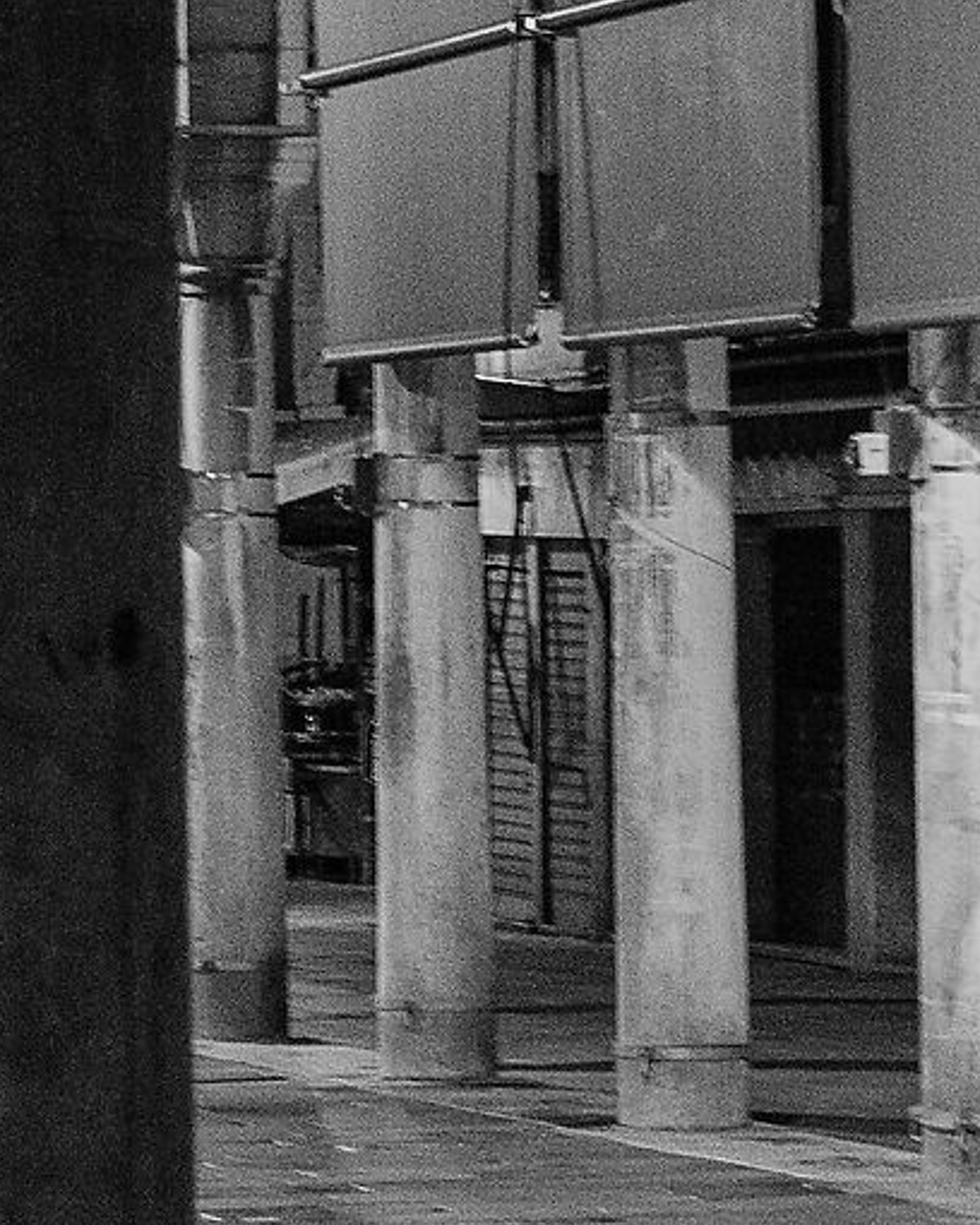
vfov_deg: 9.4
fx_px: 7360
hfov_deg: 7.5
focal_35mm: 203
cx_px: -444
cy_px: -2
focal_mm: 31
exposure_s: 1/10
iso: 3200
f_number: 2.8
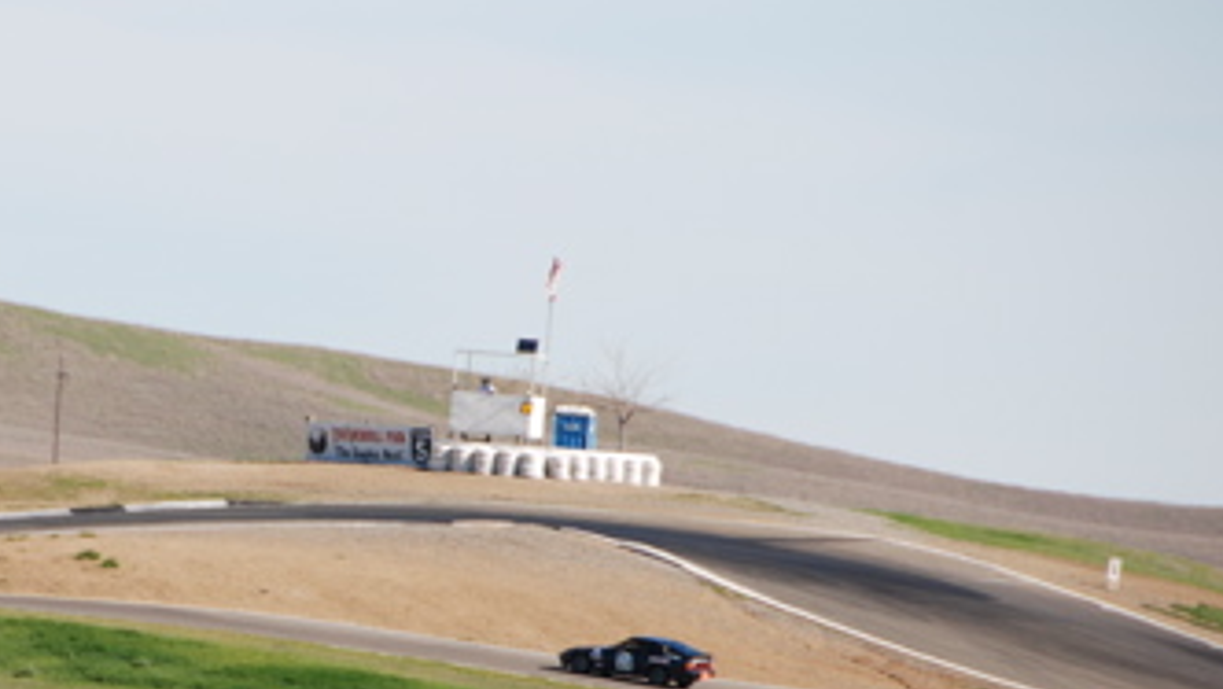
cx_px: 278
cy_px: 531
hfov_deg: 3.6
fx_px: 19658
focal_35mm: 606
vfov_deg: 2.0
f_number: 5.6
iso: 200
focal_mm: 200
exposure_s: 1/800
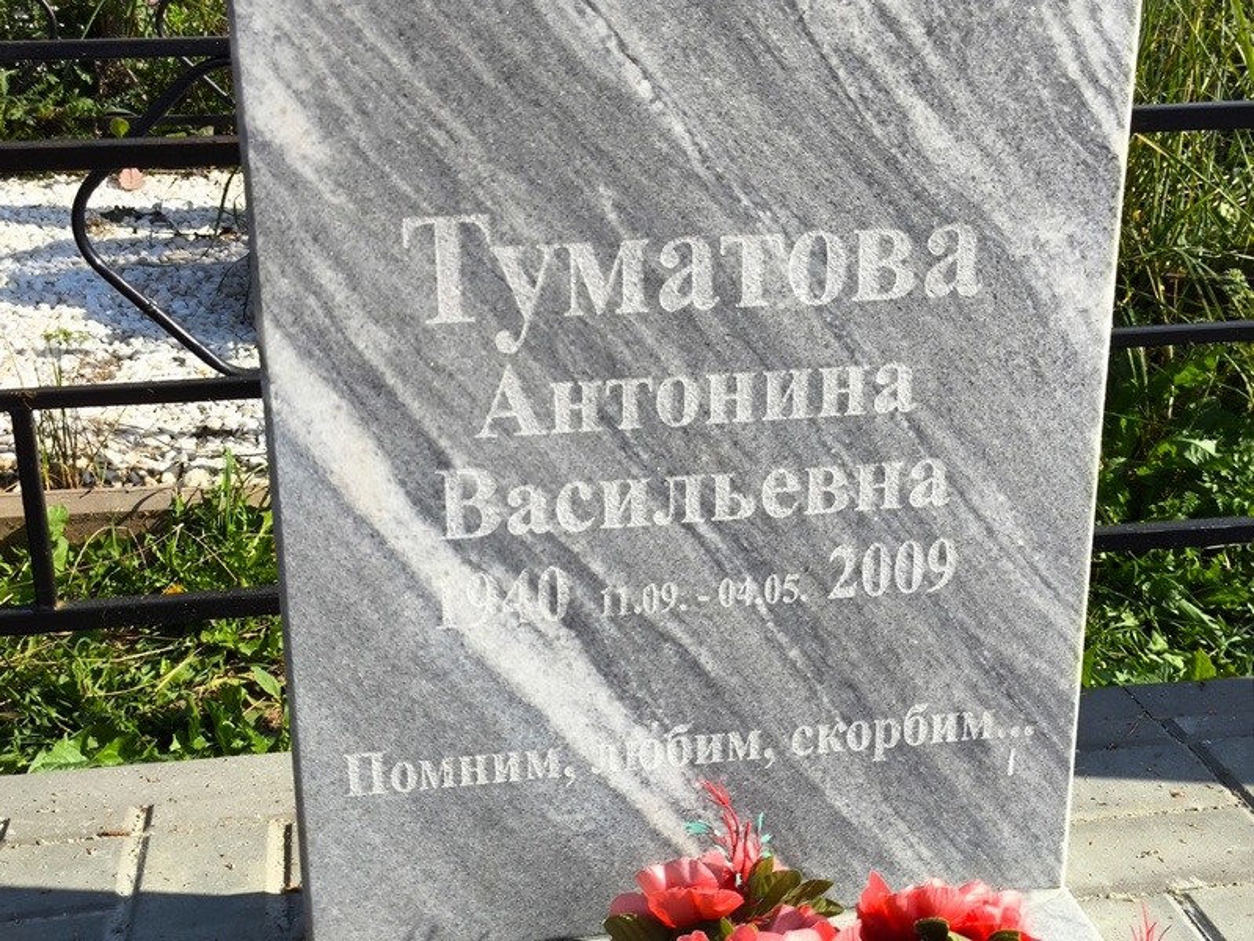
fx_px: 1812
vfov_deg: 29.1
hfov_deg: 38.2
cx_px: 627
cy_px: 470
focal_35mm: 50
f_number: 1.7
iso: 50
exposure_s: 1/772
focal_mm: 4.71
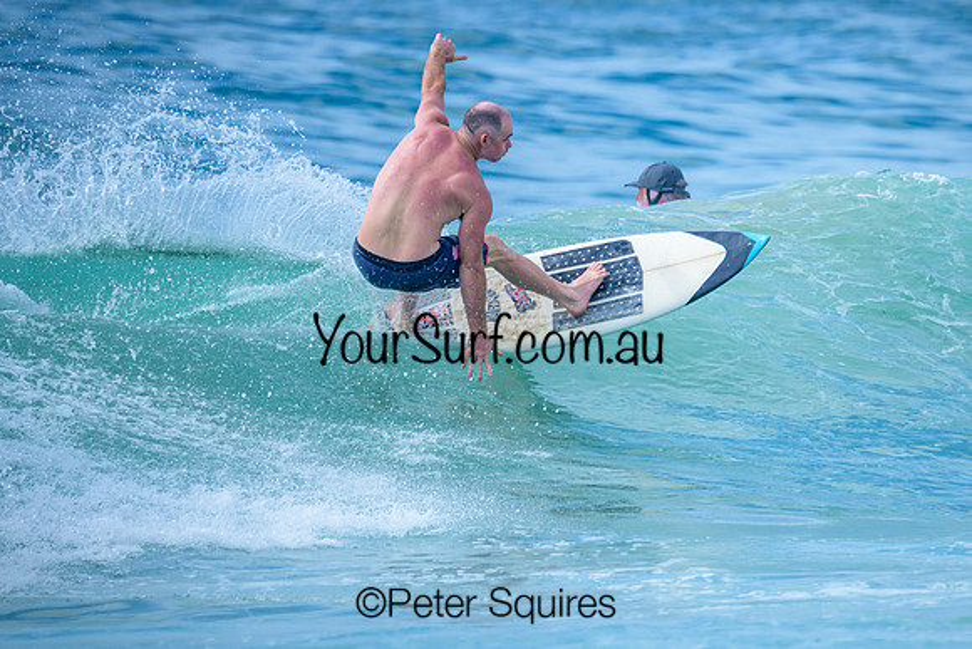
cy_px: 333
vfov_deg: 1.3
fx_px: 28977
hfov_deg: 1.9
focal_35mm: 1073
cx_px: 604
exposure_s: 1/3200
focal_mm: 800
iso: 400
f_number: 6.3
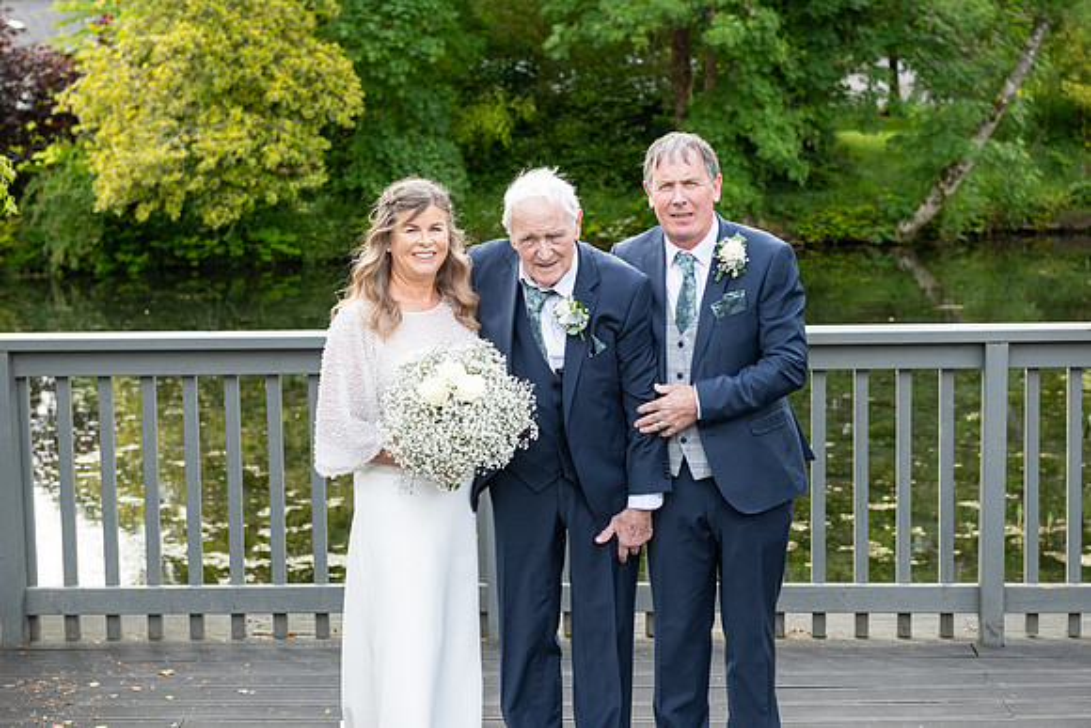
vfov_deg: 19.5
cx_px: 546
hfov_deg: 28.8
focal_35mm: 70
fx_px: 2122
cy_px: 364
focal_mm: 70
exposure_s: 1/250
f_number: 5.6
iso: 320
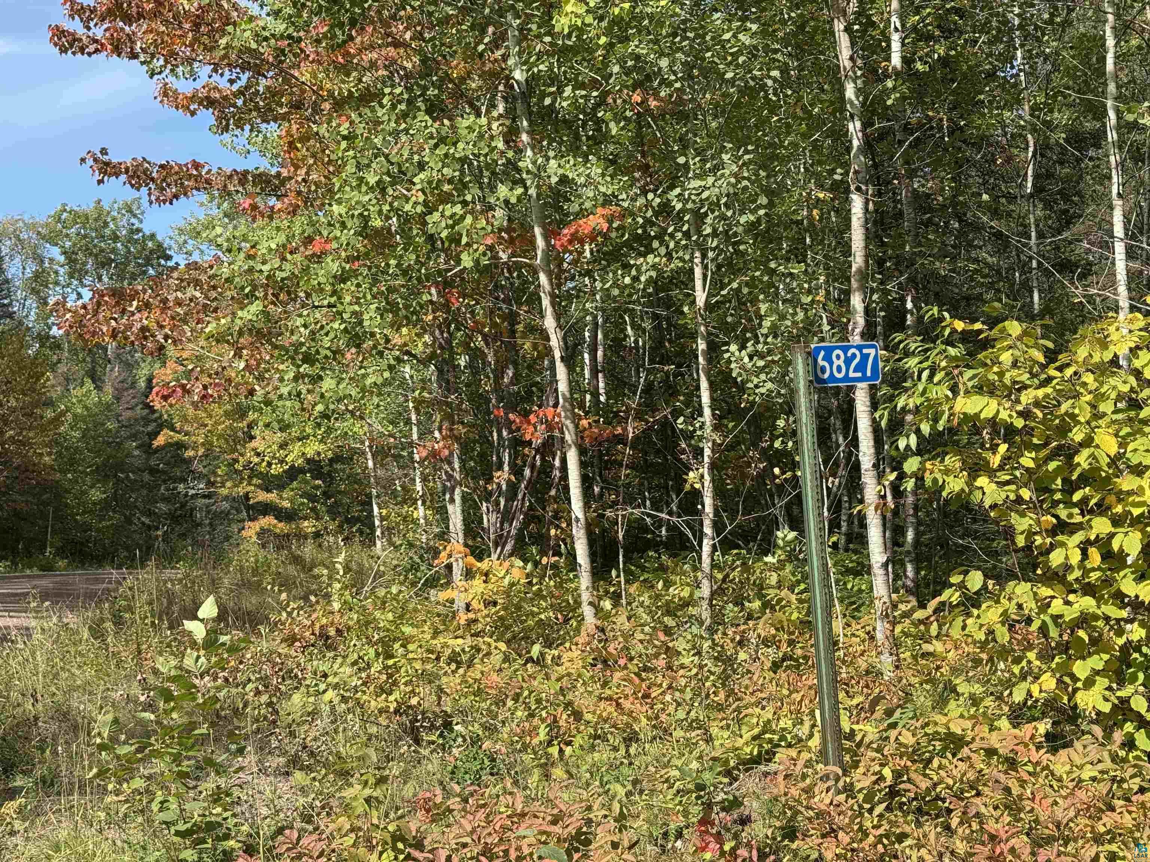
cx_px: 575
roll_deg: -0.7
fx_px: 1595
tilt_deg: +2.5
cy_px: 431
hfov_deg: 39.7
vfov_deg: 30.3
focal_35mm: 48
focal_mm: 6.76
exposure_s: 1/1984
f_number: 1.78
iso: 64
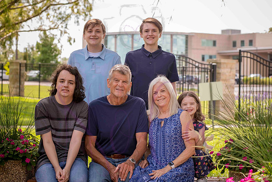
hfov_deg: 23.5
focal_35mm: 86
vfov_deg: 15.8
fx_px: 653
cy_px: 84
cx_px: 147
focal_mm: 80
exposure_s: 1/320
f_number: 6.3
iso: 400
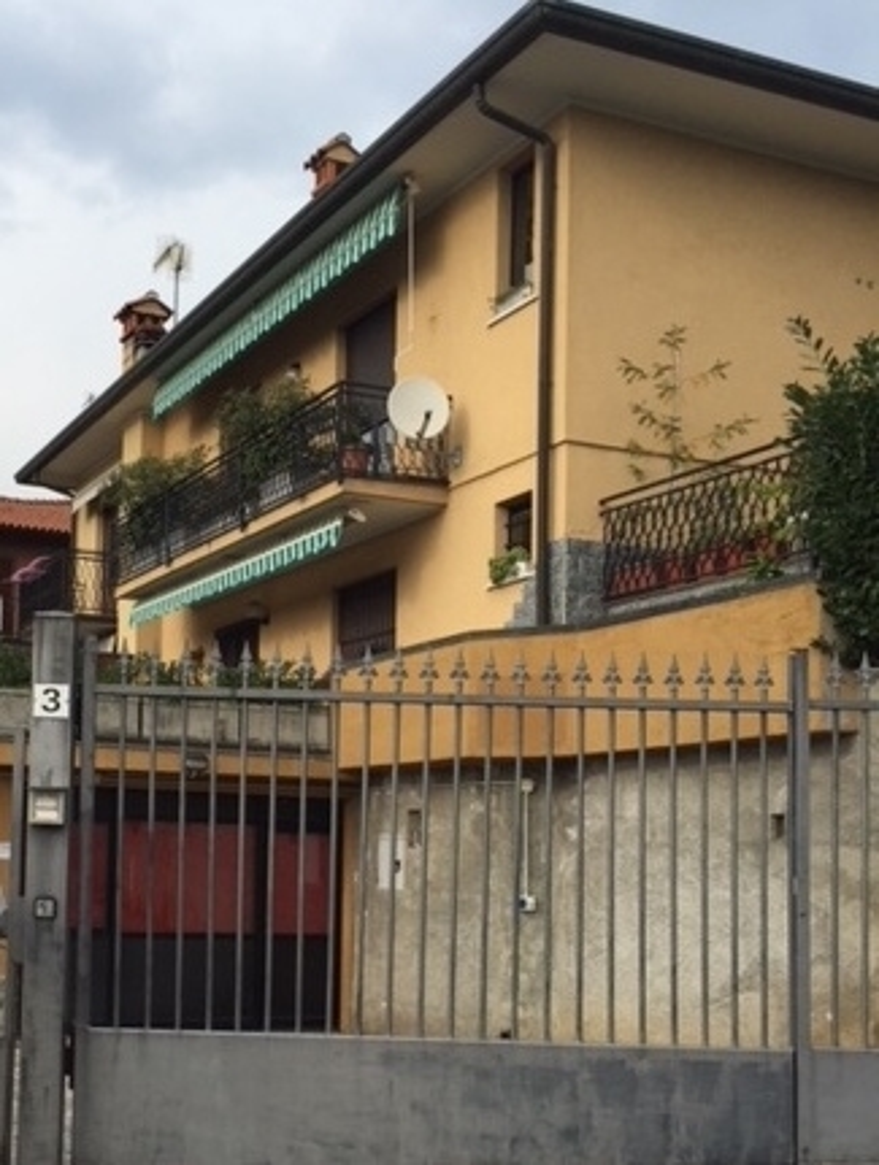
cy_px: 582
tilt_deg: +4.0
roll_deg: -3.6
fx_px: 978
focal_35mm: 29
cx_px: 440
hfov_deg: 48.4
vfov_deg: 61.6
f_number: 2.2
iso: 32
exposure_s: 1/1041
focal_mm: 4.15
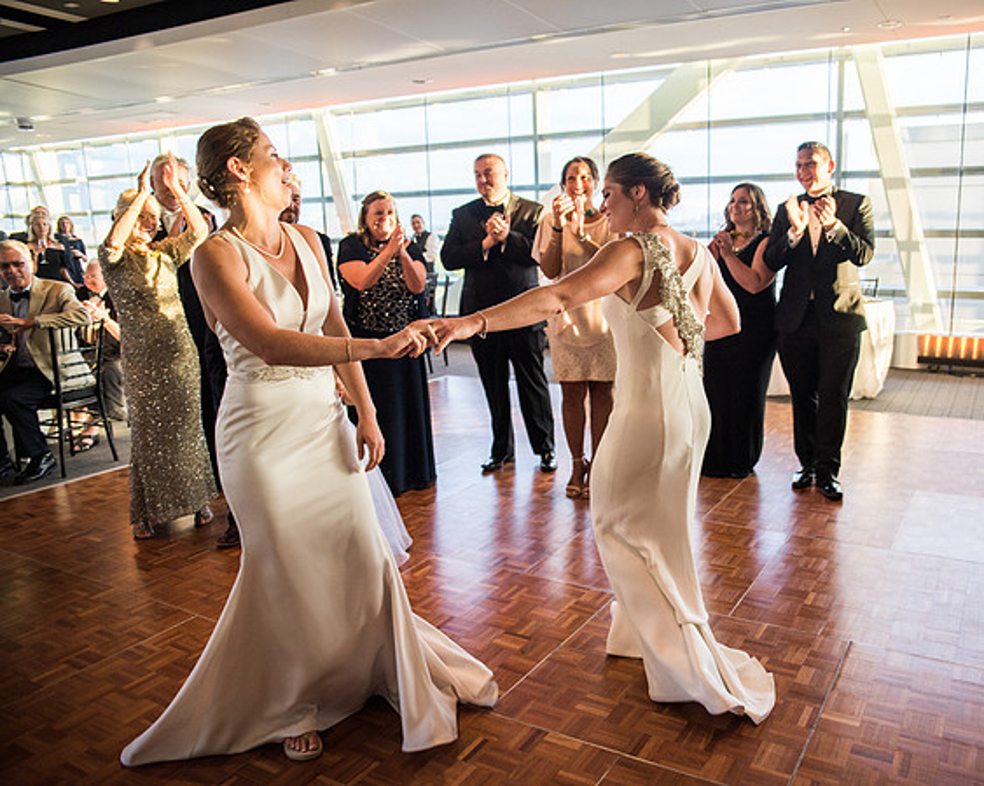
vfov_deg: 53.1
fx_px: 786
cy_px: 393
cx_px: 590
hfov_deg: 63.5
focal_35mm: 27
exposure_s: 1/160
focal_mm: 24
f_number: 2.8
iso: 640
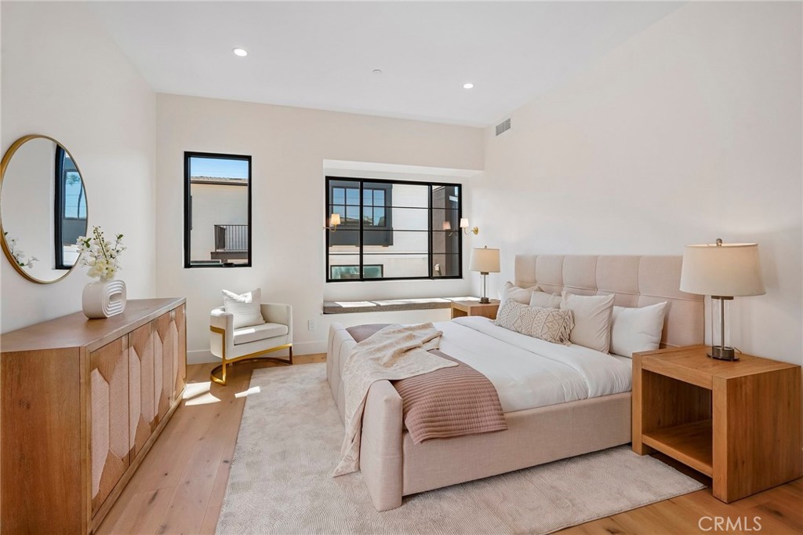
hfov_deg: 96.8
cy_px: 268
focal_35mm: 16
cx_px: 402
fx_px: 357
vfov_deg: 73.7
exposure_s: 1/125
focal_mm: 16
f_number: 8
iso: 400
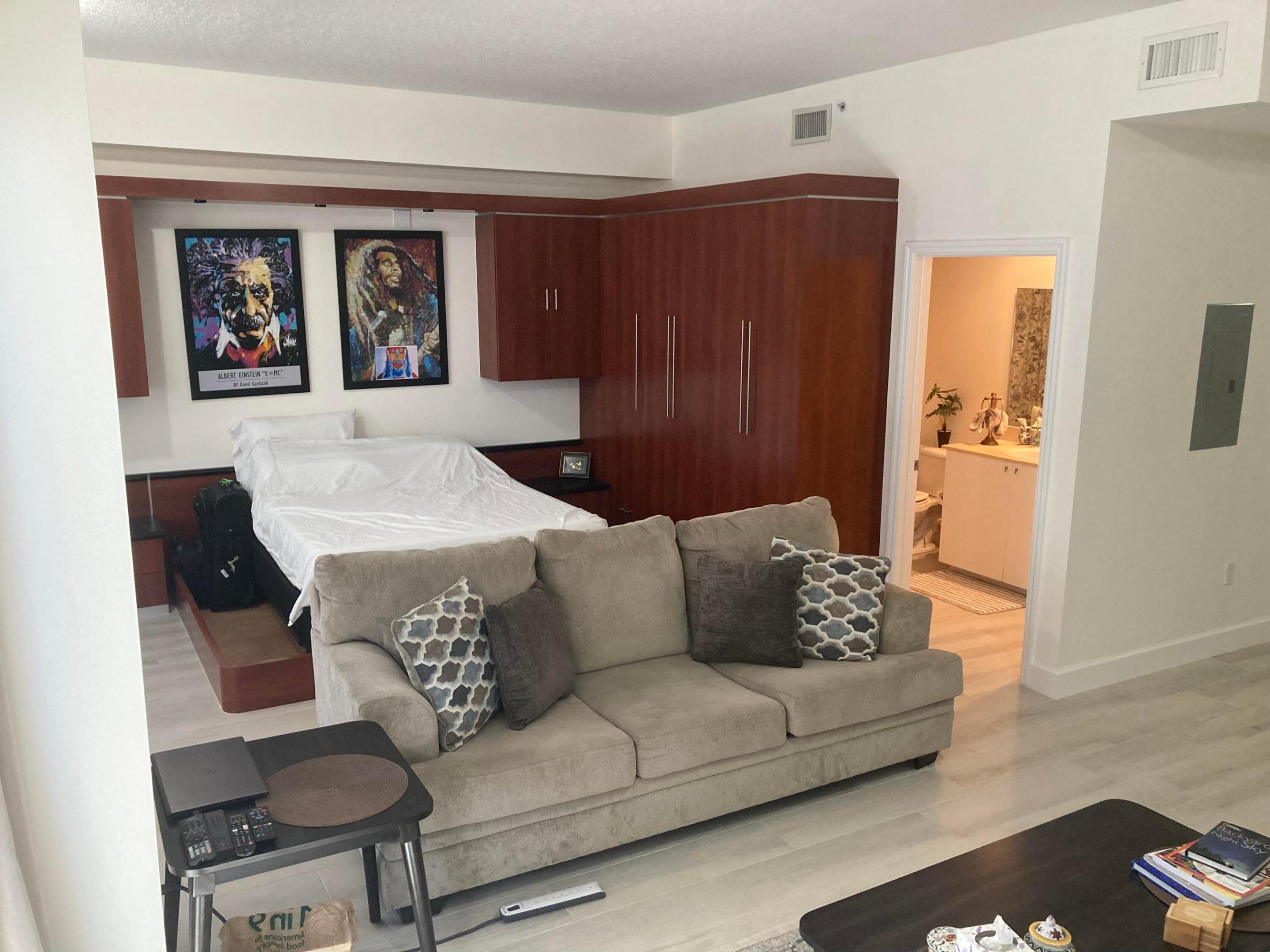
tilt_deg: -11.6
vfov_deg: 49.7
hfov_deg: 63.4
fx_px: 1027
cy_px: 476
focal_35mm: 28
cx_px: 635
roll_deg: -0.7
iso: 160
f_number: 1.8
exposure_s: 1/60
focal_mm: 3.99
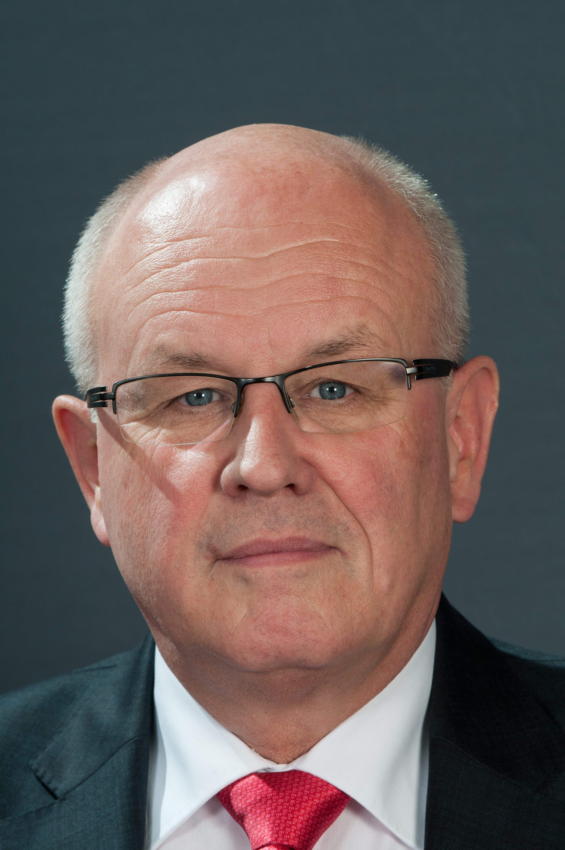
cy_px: 425
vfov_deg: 7.4
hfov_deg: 4.9
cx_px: 282
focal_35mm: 278
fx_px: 6549
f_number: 9
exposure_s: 1/160
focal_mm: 185
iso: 200
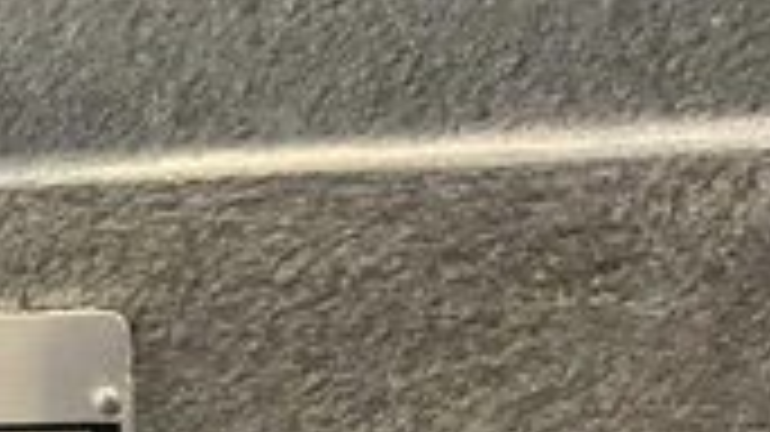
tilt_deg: -5.0
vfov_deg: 16.1
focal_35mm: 74
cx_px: -117
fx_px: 1510
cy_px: 378
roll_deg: +2.0
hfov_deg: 26.0
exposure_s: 1/30
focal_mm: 3
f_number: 1.8
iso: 400
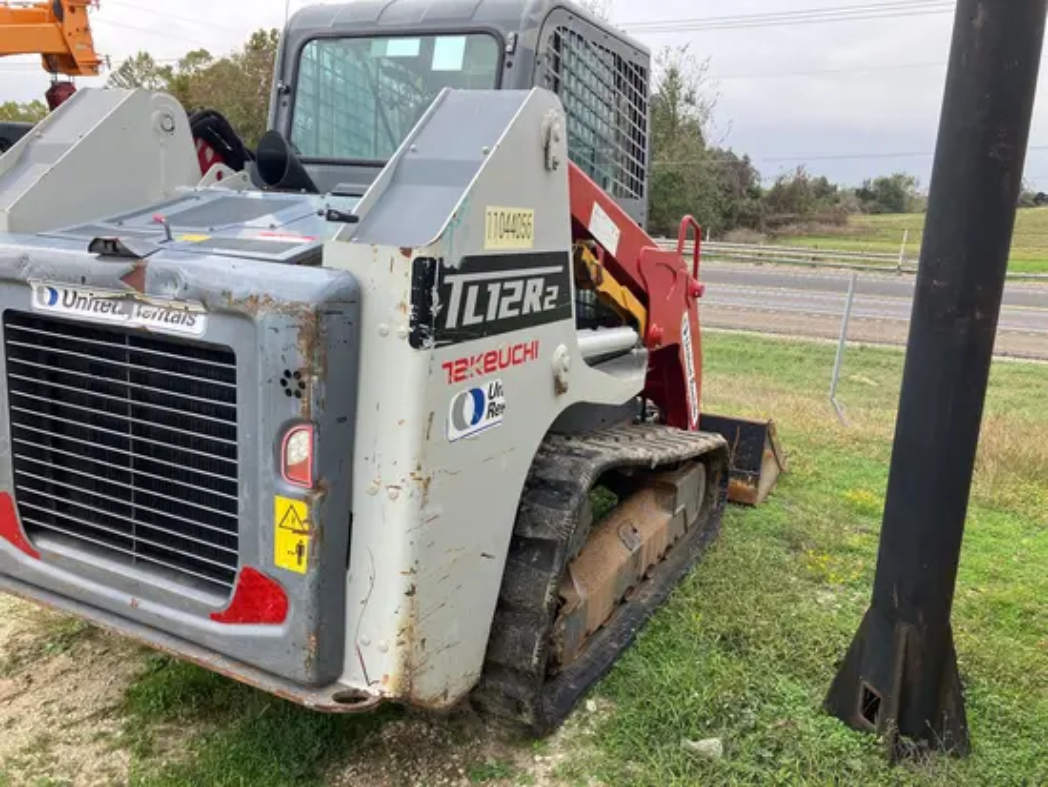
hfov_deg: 63.4
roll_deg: -3.0
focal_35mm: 28
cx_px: 524
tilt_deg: -12.5
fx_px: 848
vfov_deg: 49.8
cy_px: 394
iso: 32
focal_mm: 3.99
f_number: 1.8
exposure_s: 1/615
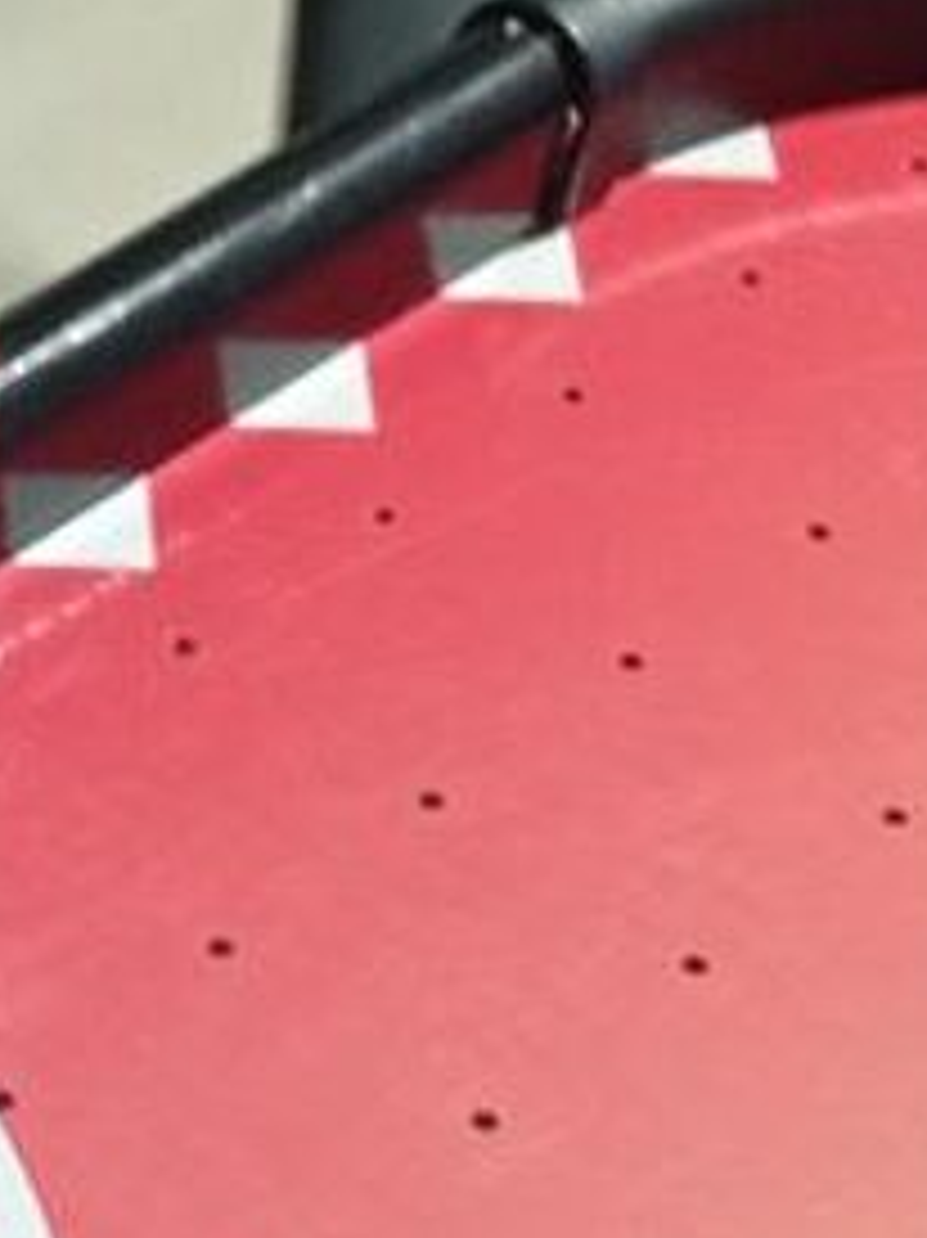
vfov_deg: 14.1
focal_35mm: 136
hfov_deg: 9.7
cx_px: -1228
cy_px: 1488
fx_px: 4860
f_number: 1.79
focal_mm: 4.74
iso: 290
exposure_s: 1/33.3
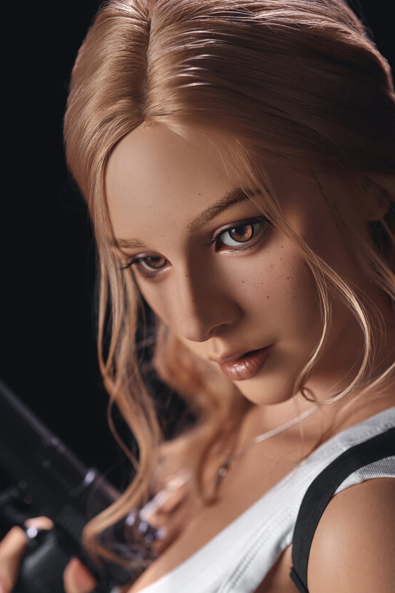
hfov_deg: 18.6
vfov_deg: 27.5
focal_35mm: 73
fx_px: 1201
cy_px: 408
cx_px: 245
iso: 100
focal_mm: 50
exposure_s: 1/160
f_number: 2.2
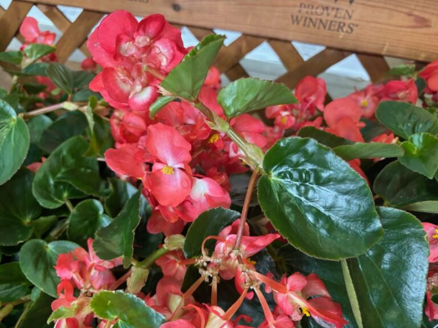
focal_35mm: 26
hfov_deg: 67.3
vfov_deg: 53.1
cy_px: 164
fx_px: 329
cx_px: 219
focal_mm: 5.96
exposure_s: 1/60
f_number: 1.6
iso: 320
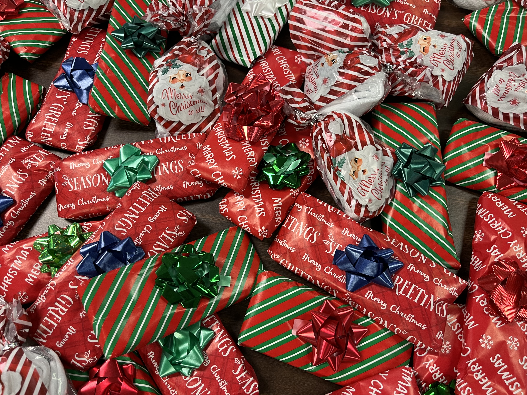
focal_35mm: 26
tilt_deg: -70.9
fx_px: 396
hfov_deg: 67.3
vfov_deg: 53.1
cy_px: 198
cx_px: 264
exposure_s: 1/60
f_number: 1.6
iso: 160
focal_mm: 5.1
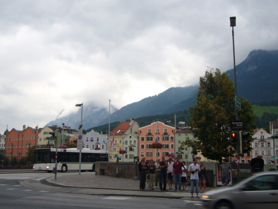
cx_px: 139
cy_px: 104
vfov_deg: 30.3
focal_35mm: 48
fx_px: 386
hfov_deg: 39.6
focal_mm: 5.7
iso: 80
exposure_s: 1/80
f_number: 3
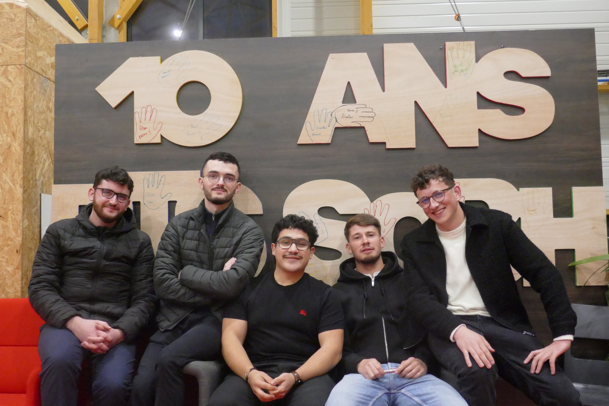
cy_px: 203
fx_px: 609
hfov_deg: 53.1
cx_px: 304
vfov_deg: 36.9
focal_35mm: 36
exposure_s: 1/125
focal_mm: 13.1
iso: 3200
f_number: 3.5
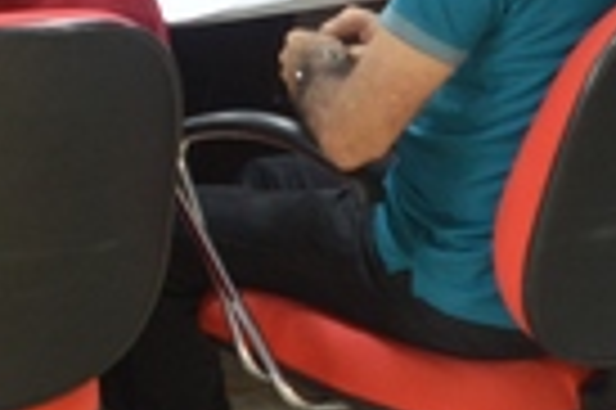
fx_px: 2153
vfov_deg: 10.2
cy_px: -365
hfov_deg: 14.9
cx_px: -369
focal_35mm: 126
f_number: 3.5
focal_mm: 18
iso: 1000
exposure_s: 1/15
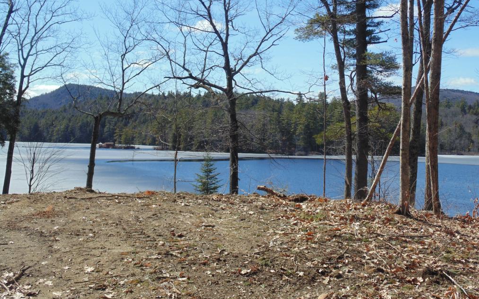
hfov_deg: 35.7
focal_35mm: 57
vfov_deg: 22.7
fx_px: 744
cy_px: 120
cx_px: 242
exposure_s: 1/800
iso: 80
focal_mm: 9.5
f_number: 3.9
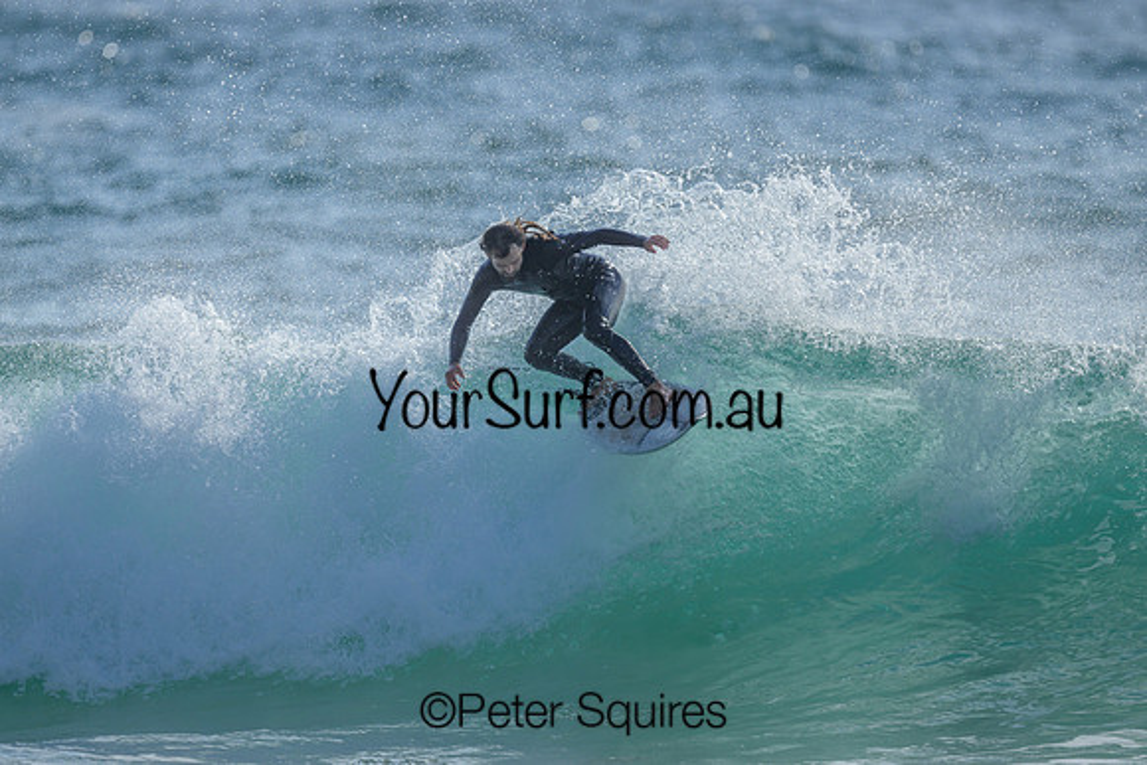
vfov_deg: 1.7
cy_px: 382
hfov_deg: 2.6
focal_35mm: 800
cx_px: 574
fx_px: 25494
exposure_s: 1/2000
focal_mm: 800
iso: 200
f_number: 6.3
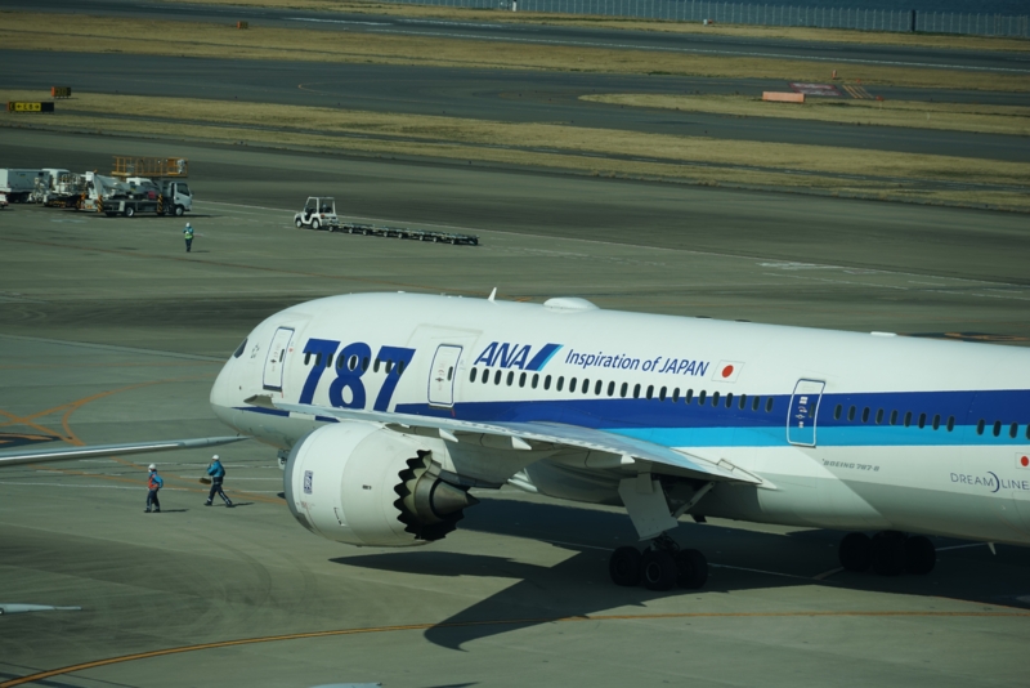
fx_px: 6869
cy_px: 344
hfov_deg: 8.6
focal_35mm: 240
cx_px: 515
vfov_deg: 5.7
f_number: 9
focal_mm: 240
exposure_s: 1/320
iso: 100
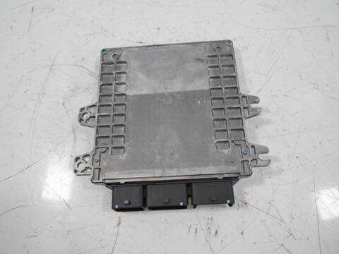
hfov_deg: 63.4
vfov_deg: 49.7
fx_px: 274
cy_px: 127
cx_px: 170
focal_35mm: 28
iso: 320
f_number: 3.5
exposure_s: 1/60
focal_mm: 14
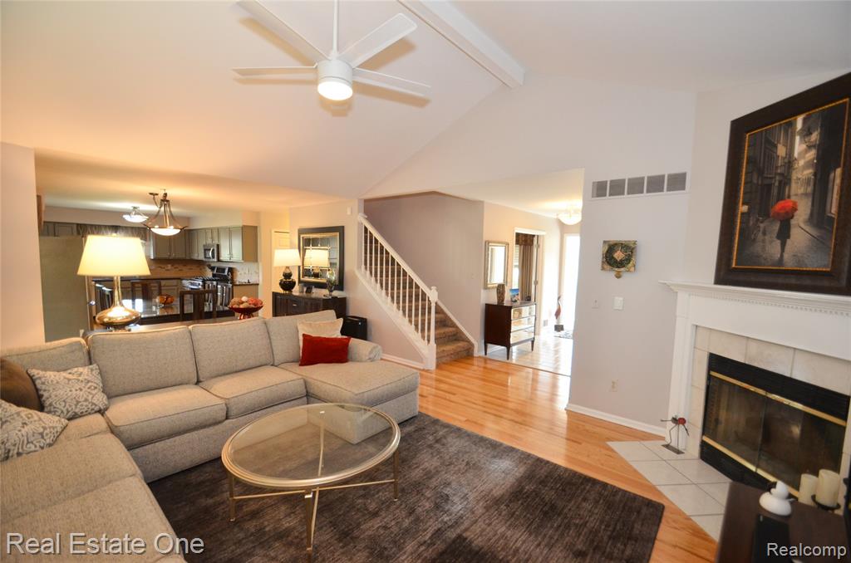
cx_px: 426
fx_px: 354
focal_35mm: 15
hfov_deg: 100.5
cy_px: 282
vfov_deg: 77.1
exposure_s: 1/60
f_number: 4
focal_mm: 10
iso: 800
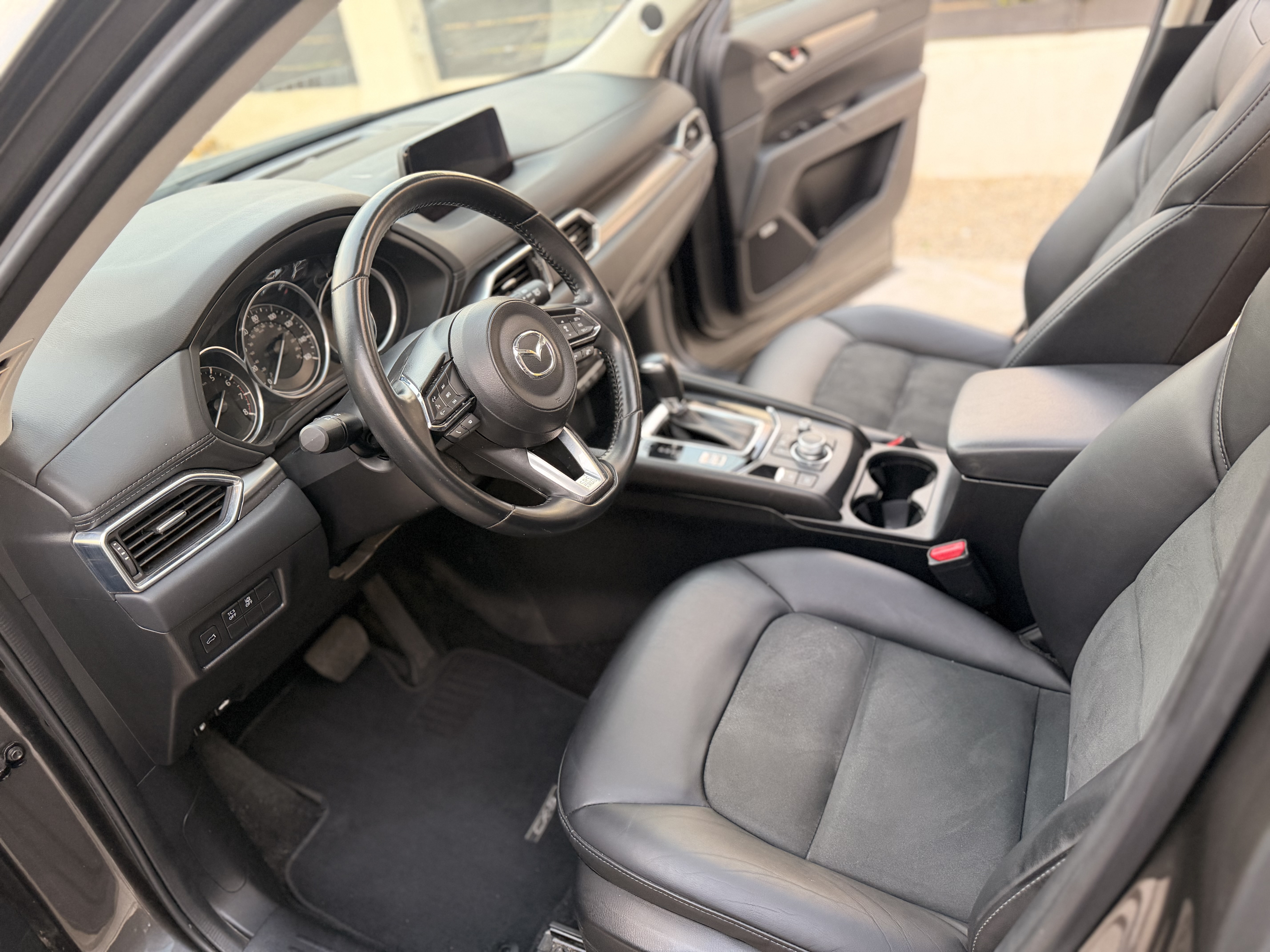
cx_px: 635
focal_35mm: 24
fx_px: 881
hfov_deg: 71.6
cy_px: 476
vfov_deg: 56.8
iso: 320
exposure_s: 1/60
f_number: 1.78
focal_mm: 6.76
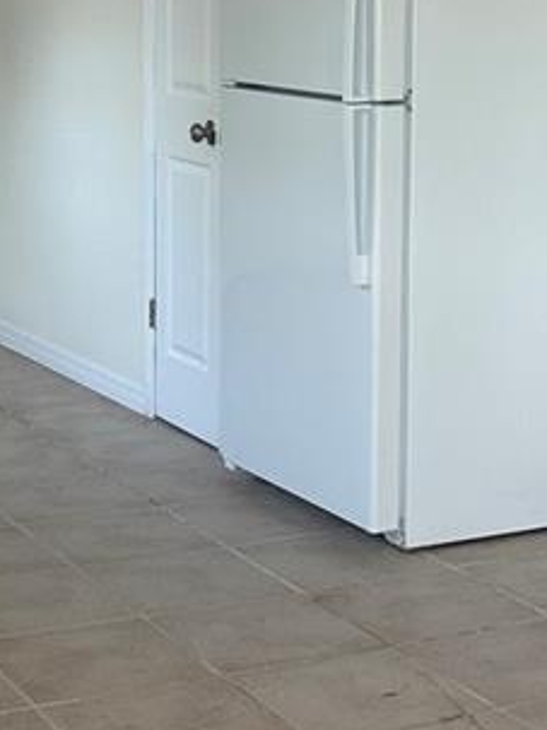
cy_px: 390
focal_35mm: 95
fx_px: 2003
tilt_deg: -11.0
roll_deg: -1.7
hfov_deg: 15.5
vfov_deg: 20.7
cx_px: 251
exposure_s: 1/121
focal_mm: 6.86
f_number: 1.78
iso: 100
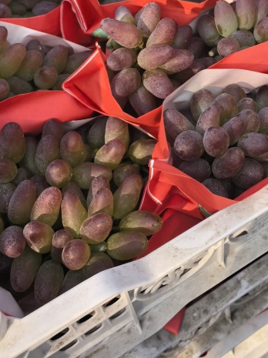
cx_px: 256
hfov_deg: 22.8
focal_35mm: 62
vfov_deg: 29.9
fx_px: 641
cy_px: 33
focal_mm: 5.75
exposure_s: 1/1992
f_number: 2
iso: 50
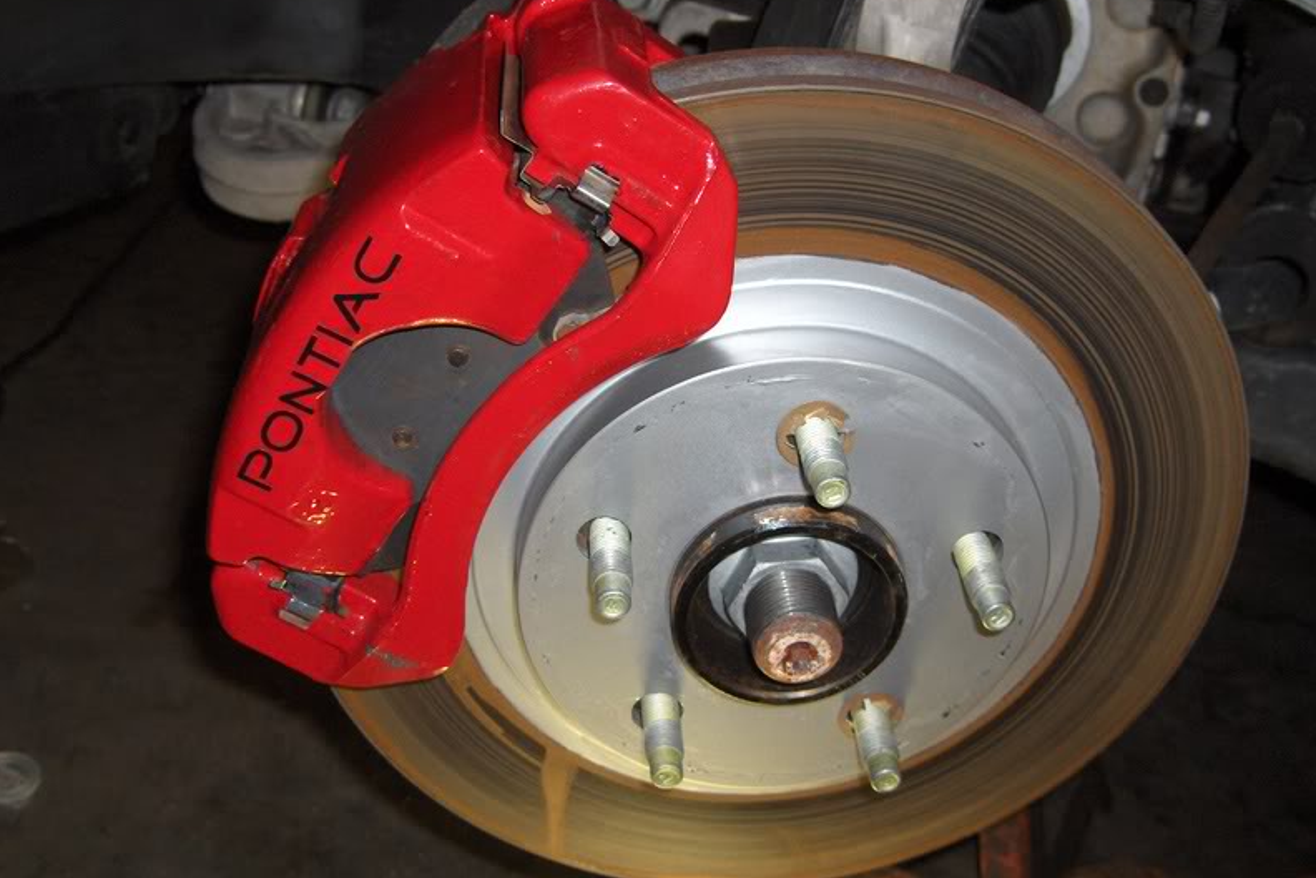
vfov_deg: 32.6
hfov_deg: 47.4
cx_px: 657
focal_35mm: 41
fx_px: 1499
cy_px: 449
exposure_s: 1/60
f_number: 2.8
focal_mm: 8
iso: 100
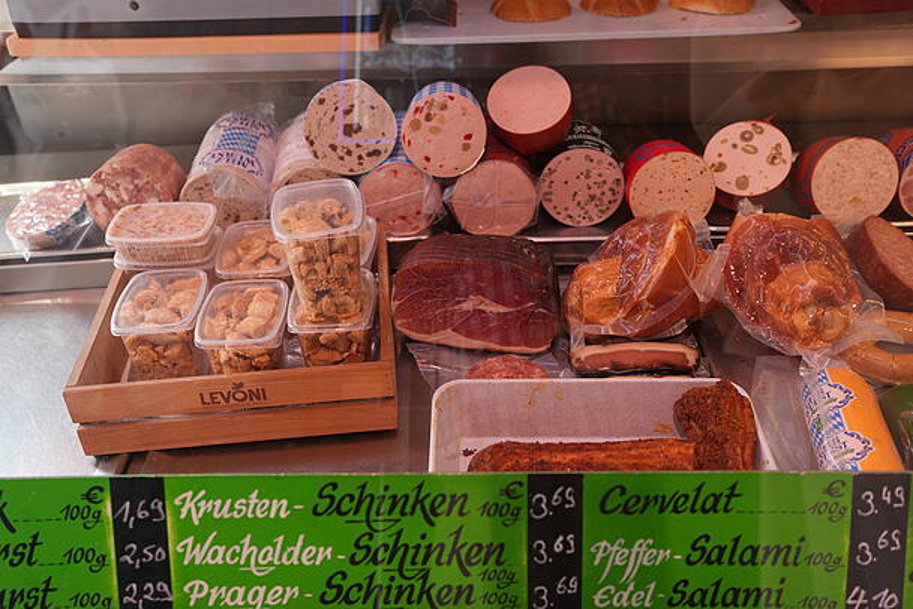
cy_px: 304
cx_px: 456
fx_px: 888
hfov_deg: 54.4
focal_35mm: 35
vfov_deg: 37.9
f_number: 4
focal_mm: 35
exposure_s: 1/160
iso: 400
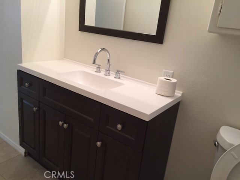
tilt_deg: -18.7
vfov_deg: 48.2
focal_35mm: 29
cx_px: 120
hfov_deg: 61.7
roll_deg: -7.1
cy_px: 90
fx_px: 201
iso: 50
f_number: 2.2
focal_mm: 4.15
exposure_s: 1/30
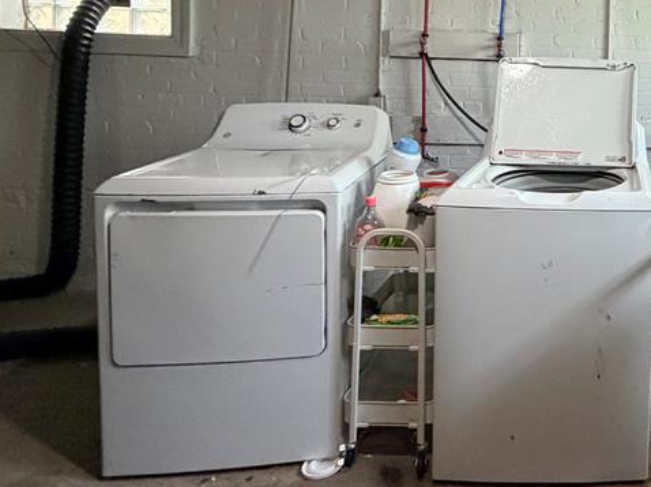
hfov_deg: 49.3
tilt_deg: -4.3
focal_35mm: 30
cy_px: 79
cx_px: 647
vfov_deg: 43.9
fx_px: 564
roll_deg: -0.8
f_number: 2.2
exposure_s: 1/60
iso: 400
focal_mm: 2.22
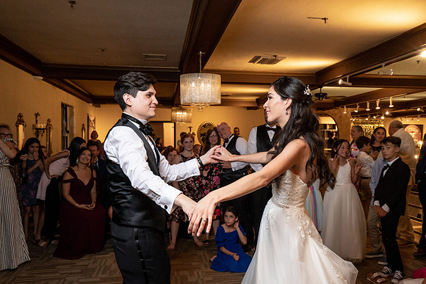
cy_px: 148
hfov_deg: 61.0
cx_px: 234
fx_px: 360
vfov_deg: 43.0
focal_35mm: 30
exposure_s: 1/200
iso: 2000
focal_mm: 27
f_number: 5.6
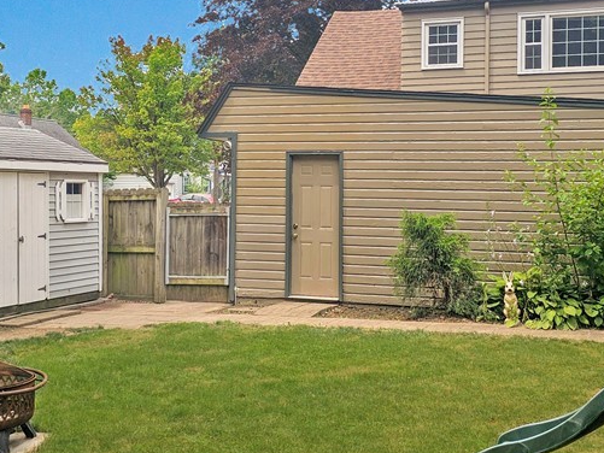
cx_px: 321
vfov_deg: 30.2
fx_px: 820
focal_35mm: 47
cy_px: 98
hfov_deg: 40.4
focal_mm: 6.3
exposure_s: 1/773
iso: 10
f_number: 1.7
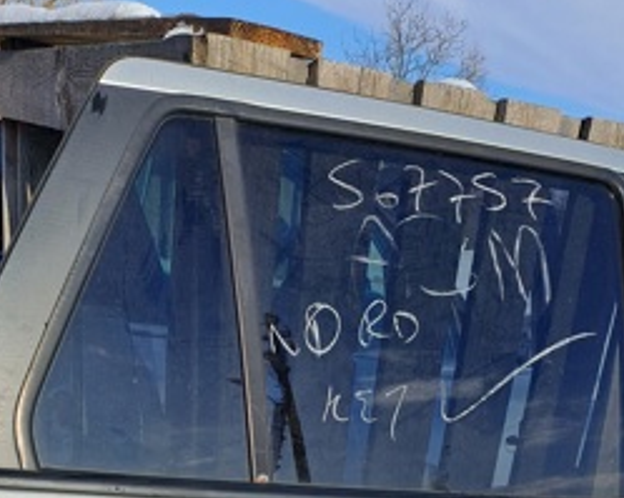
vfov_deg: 28.3
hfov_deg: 39.5
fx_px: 868
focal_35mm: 47
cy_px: 583
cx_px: 356
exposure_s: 1/2882
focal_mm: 4.65
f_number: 1.8
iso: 32
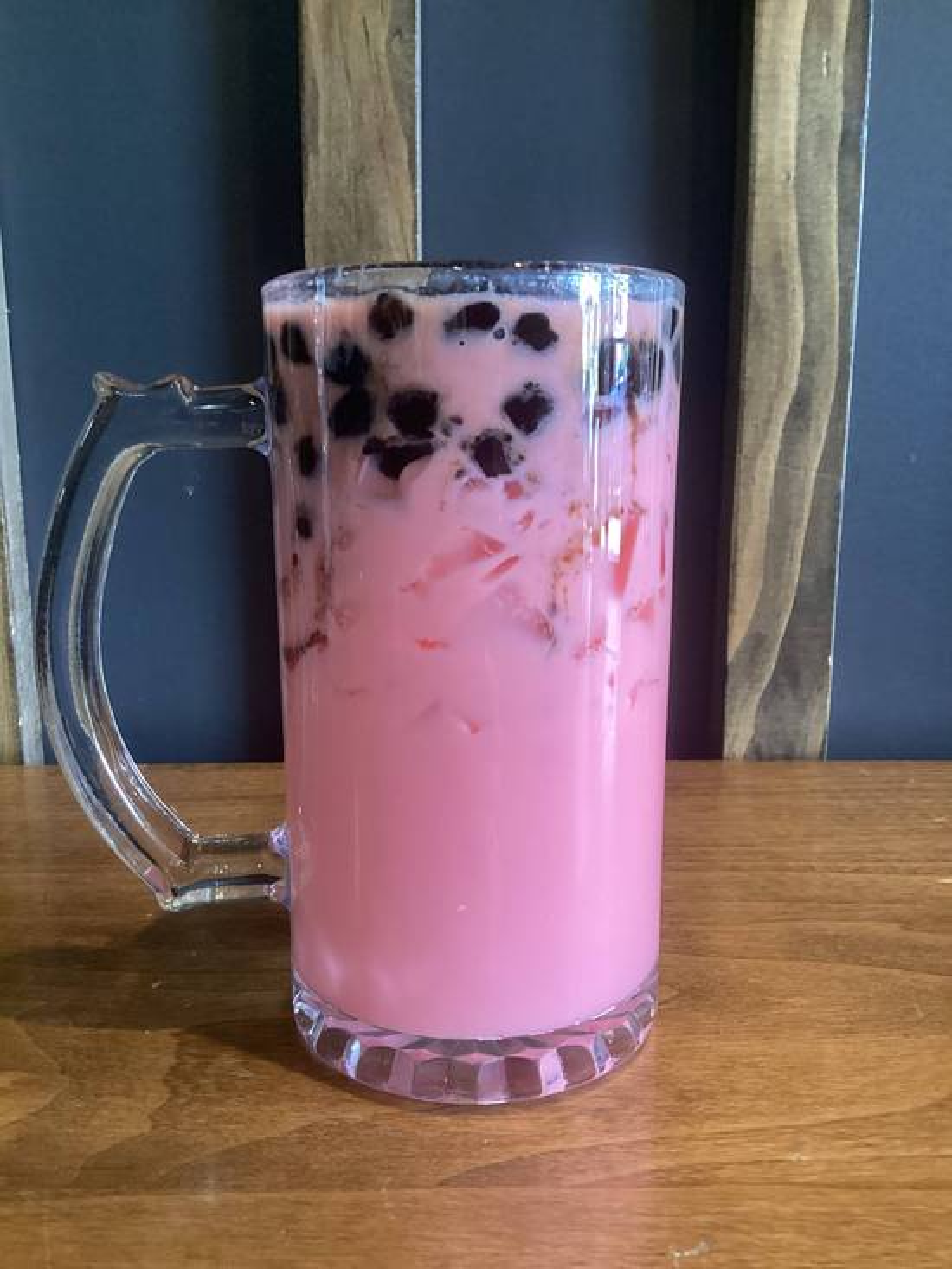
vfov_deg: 58.3
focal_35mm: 31
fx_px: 1136
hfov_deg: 45.5
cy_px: 634
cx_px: 476
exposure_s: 1/60
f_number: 2.4
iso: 250
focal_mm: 3.3
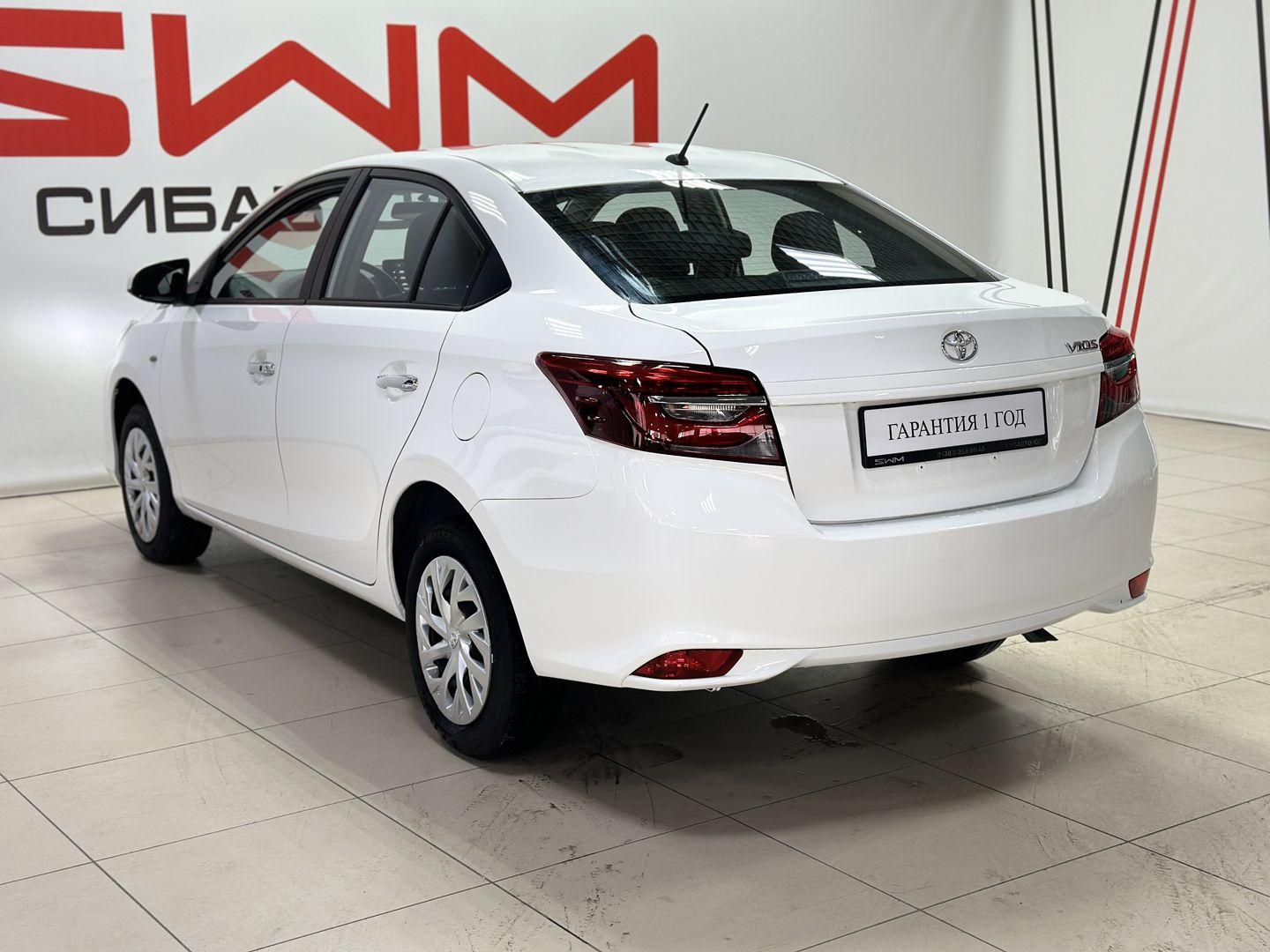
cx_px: 635
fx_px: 1761
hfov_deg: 39.7
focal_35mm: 48
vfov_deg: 30.3
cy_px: 476
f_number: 1.78
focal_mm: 6.86
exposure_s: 1/100
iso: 64
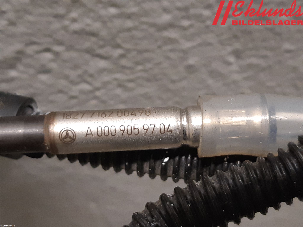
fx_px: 228
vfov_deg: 53.1
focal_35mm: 26
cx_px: 152
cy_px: 114
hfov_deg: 67.3
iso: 200
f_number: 1.7
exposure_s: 1/50
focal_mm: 3.93
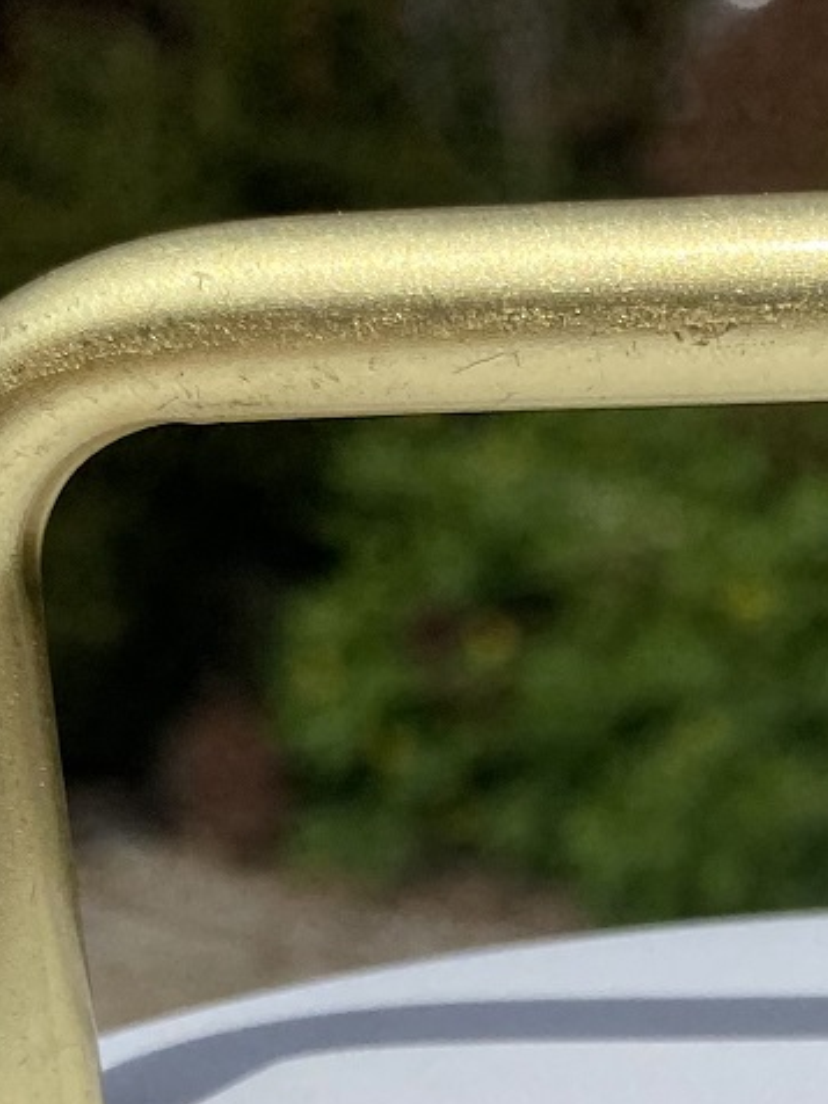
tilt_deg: -16.6
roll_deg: +2.7
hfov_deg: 16.9
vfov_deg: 21.7
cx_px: 942
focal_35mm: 84
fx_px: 2679
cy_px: 1313
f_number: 1.8
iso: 32
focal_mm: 4.25
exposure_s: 1/8197
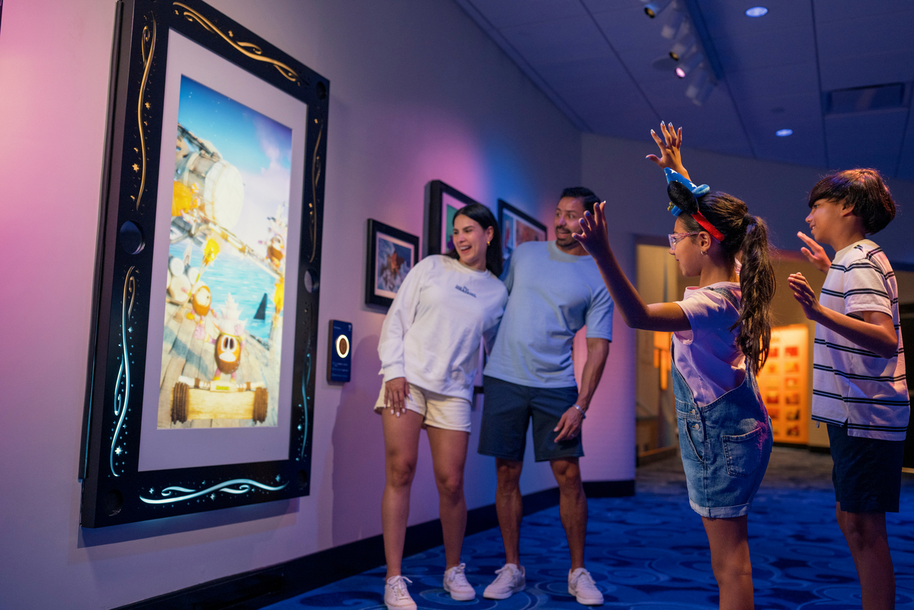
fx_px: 889
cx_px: 457
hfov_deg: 54.4
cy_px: 305
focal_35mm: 35
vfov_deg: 37.9
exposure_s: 1/320
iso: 1000
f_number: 2.2
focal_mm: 35
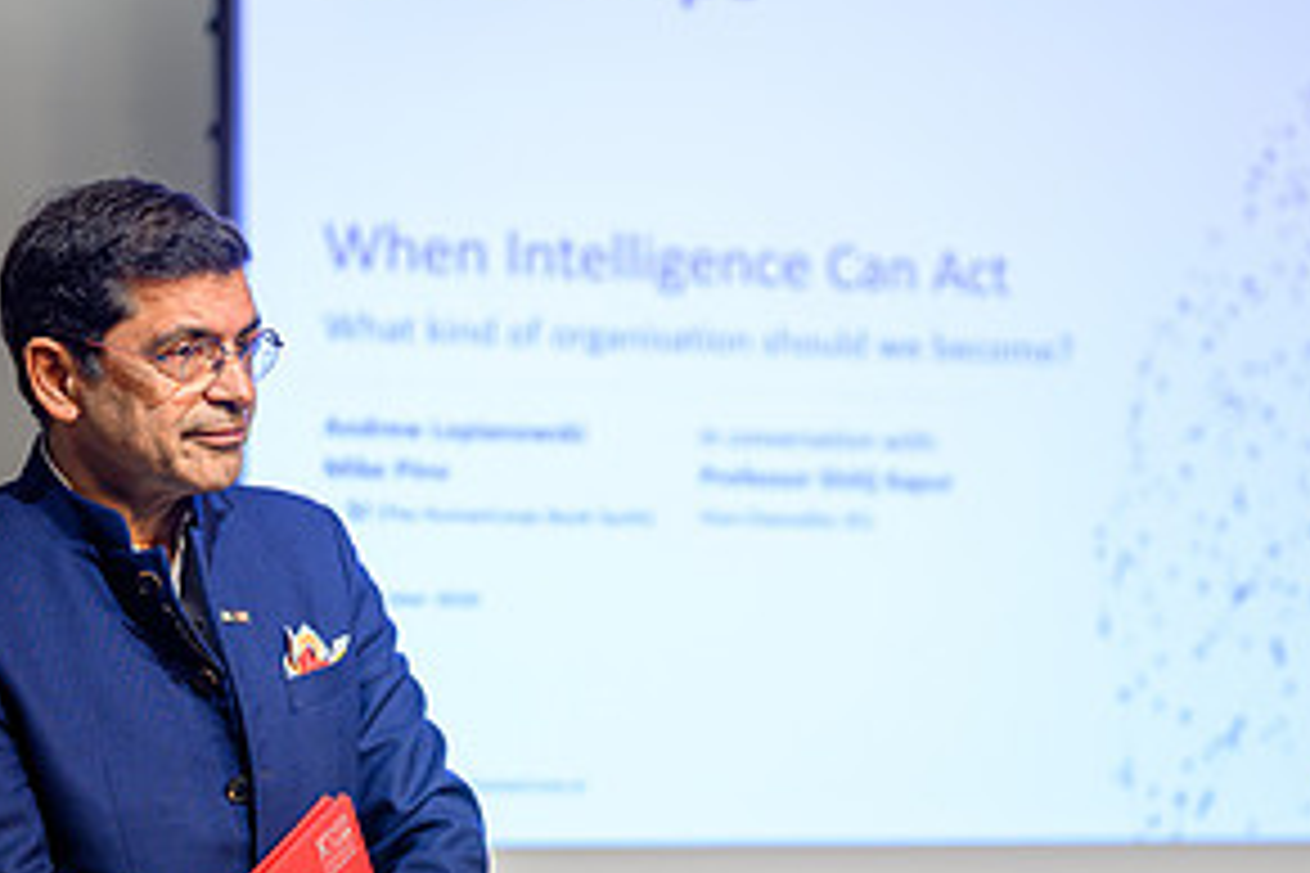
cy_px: 583
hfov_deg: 19.6
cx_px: 558
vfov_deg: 13.1
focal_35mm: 104
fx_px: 3784
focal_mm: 50
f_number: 2
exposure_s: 1/100
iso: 100
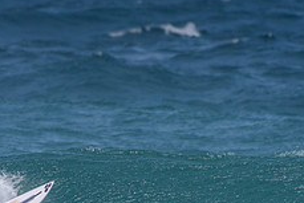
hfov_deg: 1.3
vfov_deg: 0.9
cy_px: 182
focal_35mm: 1556
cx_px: 43
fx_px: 13147
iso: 100
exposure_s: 1/2000
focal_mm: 500
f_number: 5.6
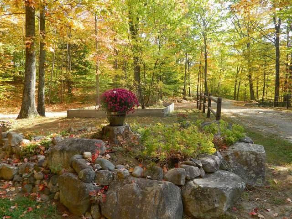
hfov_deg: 58.4
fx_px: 261
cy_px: 110
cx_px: 146
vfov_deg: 45.4
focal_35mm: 31
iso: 80
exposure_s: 1/100
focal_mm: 5.6
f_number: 3.2
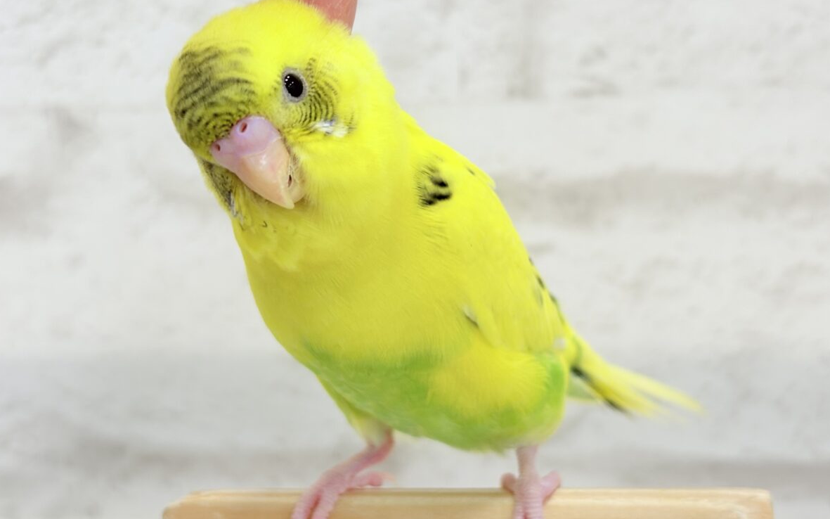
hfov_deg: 36.3
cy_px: 233
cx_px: 417
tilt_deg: -10.6
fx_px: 1267
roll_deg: +2.9
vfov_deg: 23.1
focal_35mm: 56
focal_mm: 5.96
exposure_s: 1/50
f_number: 1.6
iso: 32
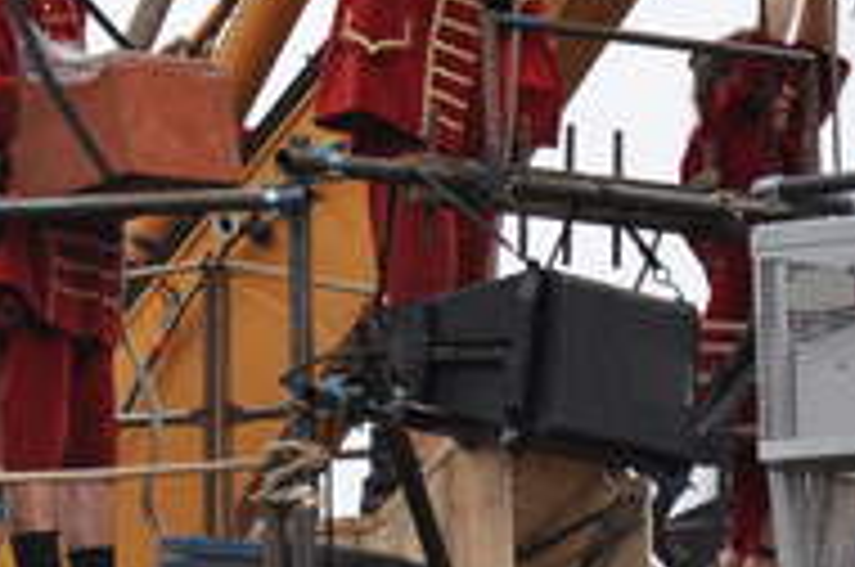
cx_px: 135
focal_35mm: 405
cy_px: 25
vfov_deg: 3.4
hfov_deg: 5.1
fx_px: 9602
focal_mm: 80
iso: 640
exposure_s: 1/500
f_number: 5.3
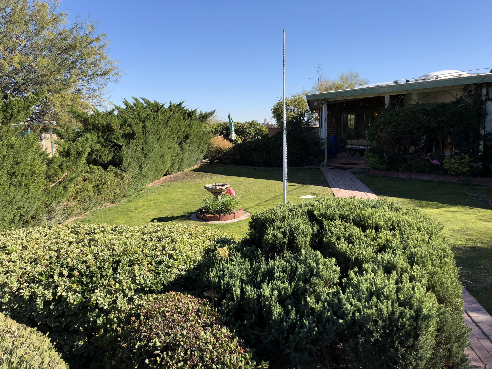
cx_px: 246
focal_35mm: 28
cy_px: 184
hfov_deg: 63.4
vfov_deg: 49.7
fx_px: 398
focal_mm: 4
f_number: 1.8
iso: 20
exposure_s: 1/2000
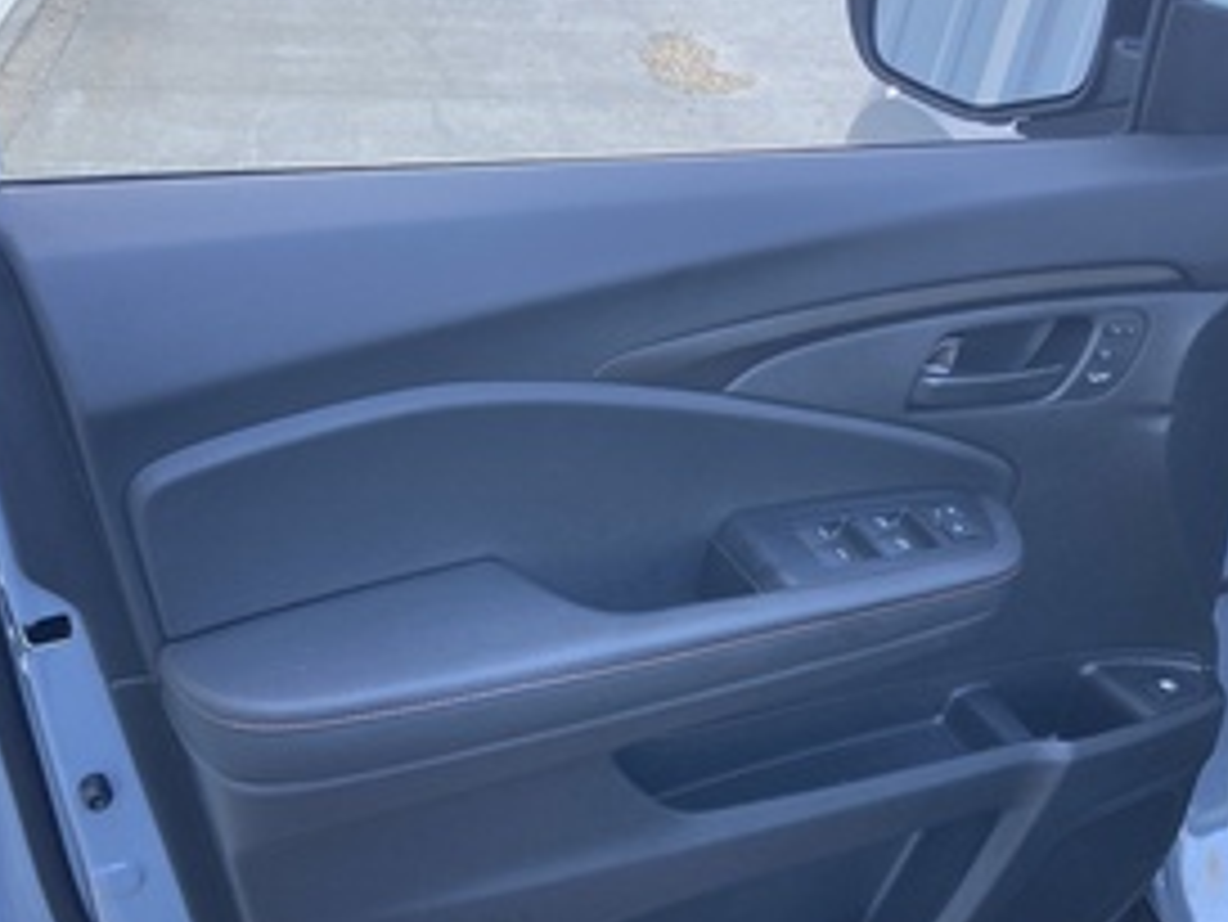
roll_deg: -1.2
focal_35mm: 43
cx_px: 603
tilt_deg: -32.7
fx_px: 1526
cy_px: 528
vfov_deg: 33.6
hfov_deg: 43.8
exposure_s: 1/121
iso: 50
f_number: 1.8
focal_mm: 3.99
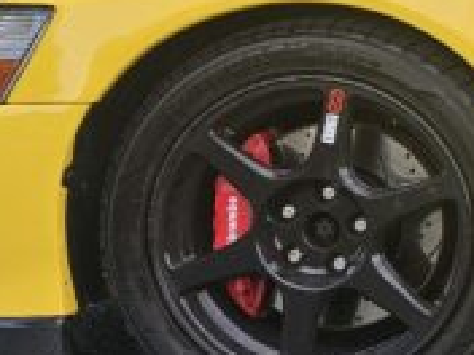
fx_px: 1835
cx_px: 1196
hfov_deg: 11.6
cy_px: 70
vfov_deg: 11.0
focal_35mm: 134
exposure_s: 1/217
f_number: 1.8
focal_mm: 5.4
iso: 25
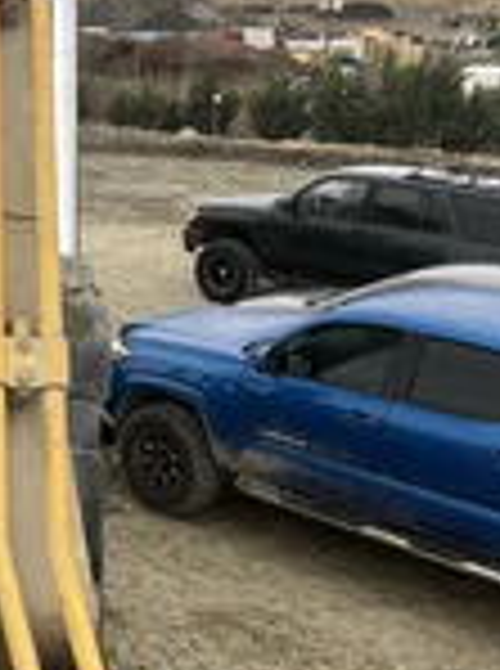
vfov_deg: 27.7
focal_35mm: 70
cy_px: 234
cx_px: -167
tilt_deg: -8.1
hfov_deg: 19.2
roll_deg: +1.6
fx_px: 1354
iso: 40
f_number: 1.6
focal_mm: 5.1
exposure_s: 1/244
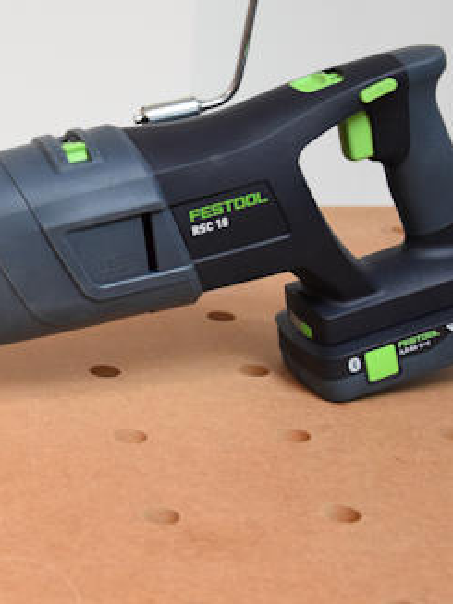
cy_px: 278
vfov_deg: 21.1
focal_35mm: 93
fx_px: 1624
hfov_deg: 15.5
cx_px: -22
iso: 3200
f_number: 4.2
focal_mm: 34
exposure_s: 1/160
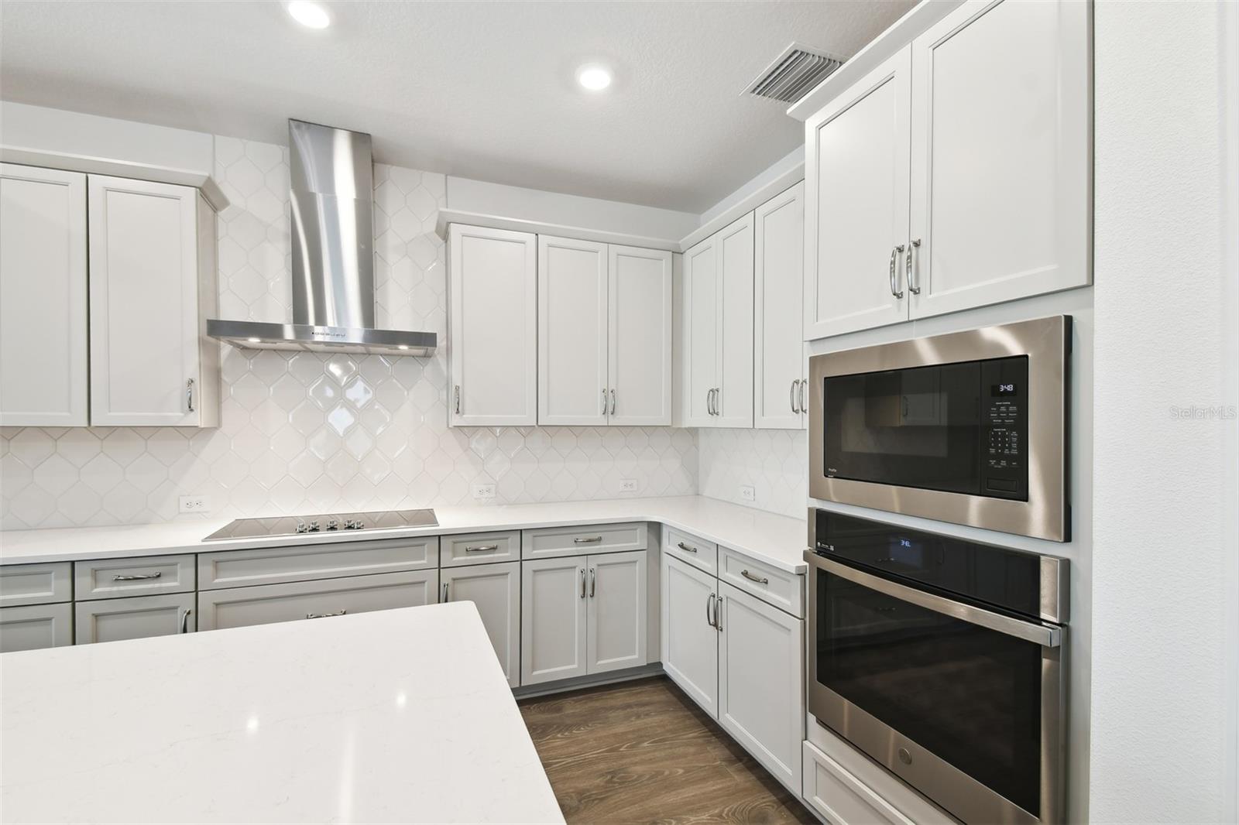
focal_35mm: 15
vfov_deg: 77.3
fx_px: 516
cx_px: 620
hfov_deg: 100.4
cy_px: 412
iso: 100
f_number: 7.1
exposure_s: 1/13
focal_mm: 10
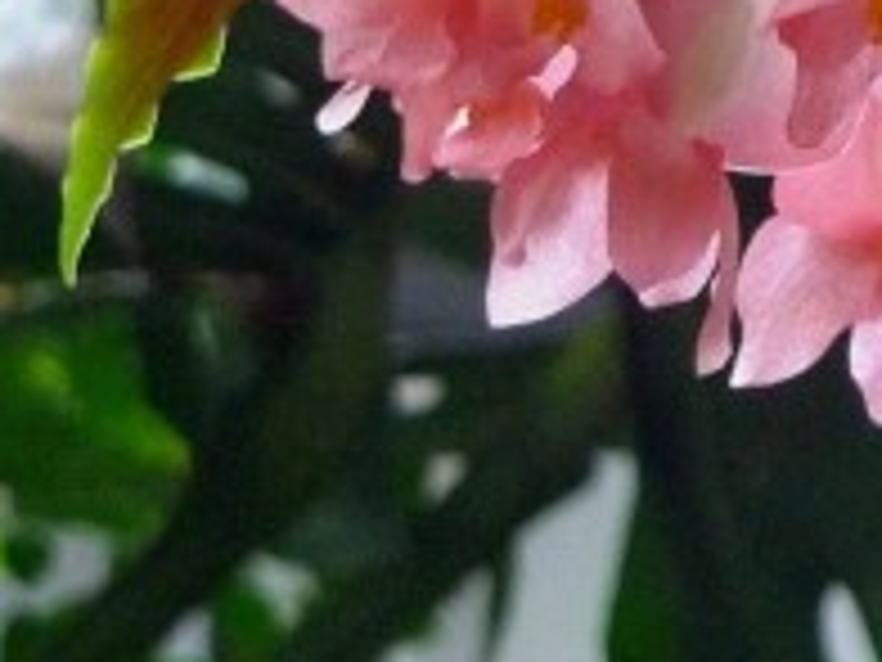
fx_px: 4153
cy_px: -95
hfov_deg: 12.0
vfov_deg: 9.0
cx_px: 790
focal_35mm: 163
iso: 400
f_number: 2.8
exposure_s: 1/60
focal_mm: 12.8
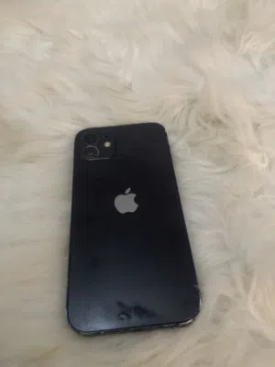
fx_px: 275
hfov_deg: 53.1
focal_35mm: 26
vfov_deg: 67.3
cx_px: 138
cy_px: 184
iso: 250
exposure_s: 1/33
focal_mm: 4.25
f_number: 1.8
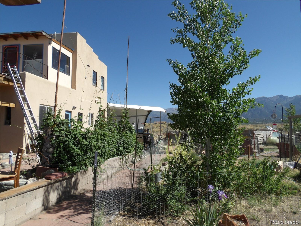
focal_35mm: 23
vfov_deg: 58.9
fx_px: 200
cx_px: 150
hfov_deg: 73.9
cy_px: 113
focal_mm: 4.2
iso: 100
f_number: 4.1
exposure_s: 1/713
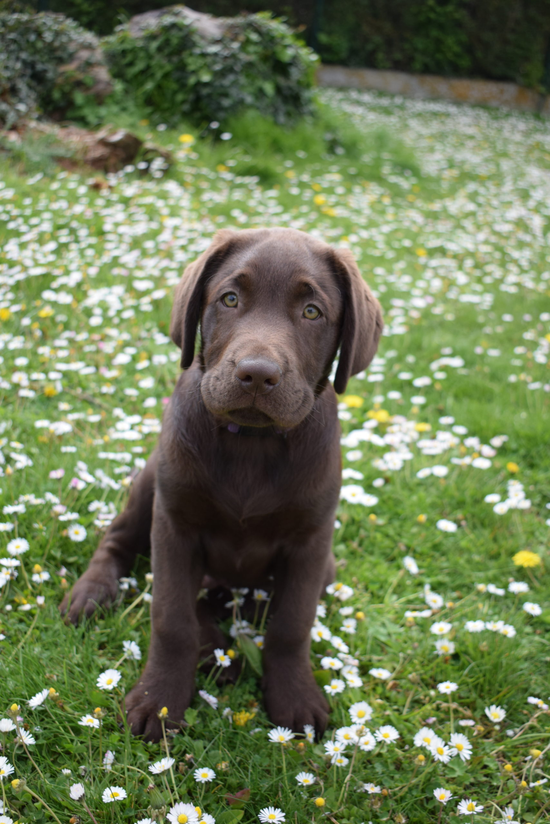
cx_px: 275
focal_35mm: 40
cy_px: 412
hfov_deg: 33.0
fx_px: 928
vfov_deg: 47.9
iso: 400
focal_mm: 27
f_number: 4.5
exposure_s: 1/1000
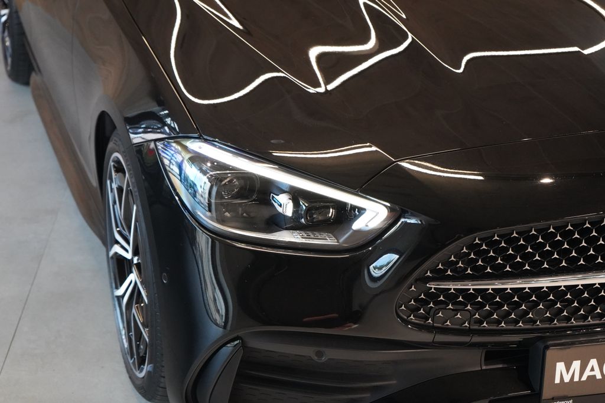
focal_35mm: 69
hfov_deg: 29.2
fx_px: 1160
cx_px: 302
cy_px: 202
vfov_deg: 19.7
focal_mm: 69
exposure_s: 1/160
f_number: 5.6
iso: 8000
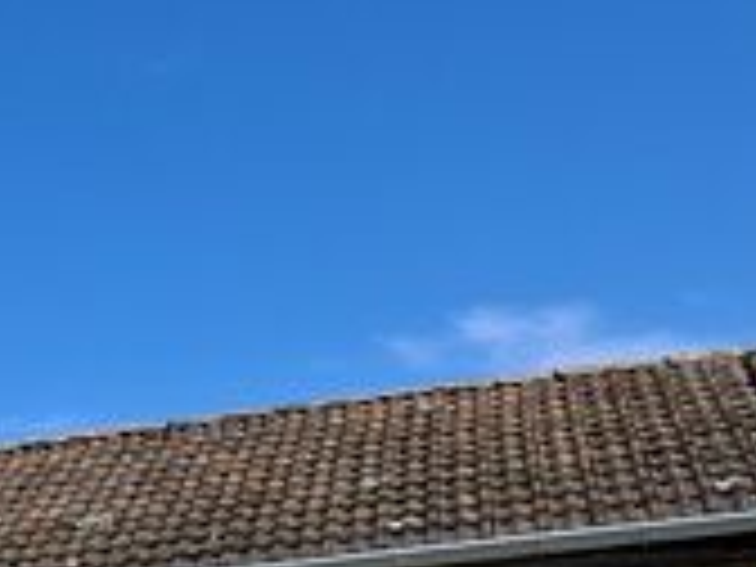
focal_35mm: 137
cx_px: -1112
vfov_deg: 10.8
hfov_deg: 11.6
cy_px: 518
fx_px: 2992
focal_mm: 5.54
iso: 50
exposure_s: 1/1595
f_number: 1.8
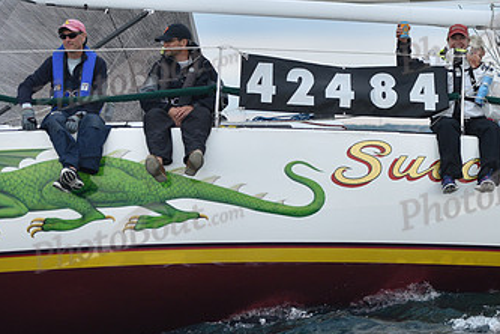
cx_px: 323
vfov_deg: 11.2
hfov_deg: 16.8
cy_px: 135
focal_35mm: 122
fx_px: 1694
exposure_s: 1/640
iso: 500
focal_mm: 70
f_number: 2.8
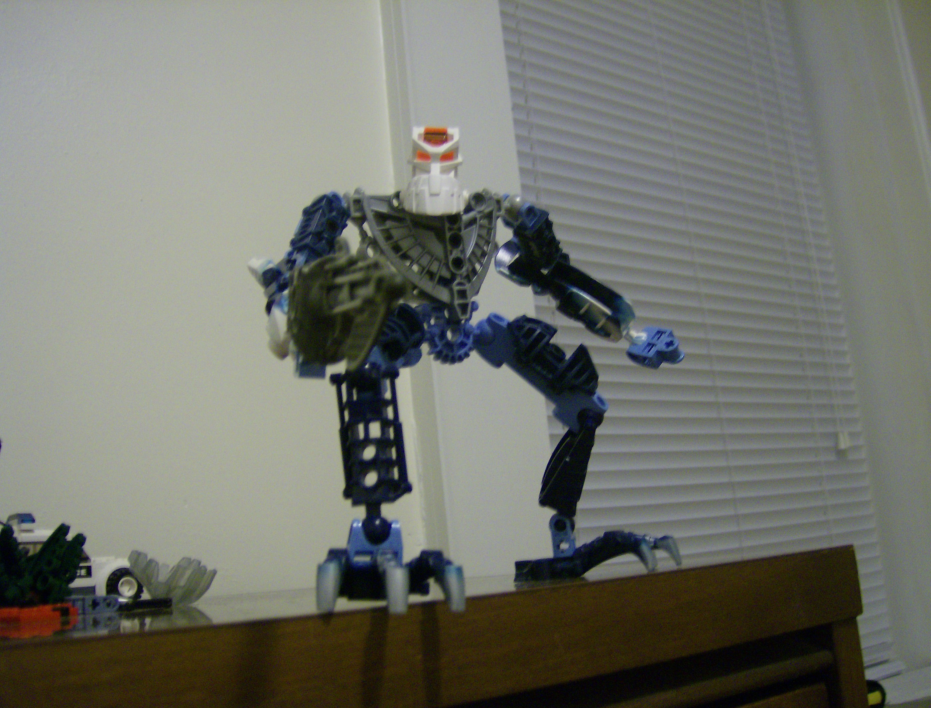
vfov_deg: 40.0
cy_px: 354
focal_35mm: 36
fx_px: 973
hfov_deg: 51.1
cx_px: 466
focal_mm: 6
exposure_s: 1/4.25
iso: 200
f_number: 2.8
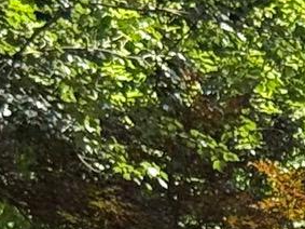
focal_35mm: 347
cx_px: 979
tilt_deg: -4.0
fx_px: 3056
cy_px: 768
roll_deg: +3.2
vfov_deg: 4.1
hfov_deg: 5.3
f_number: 1.78
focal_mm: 6.76
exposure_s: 1/1264
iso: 64
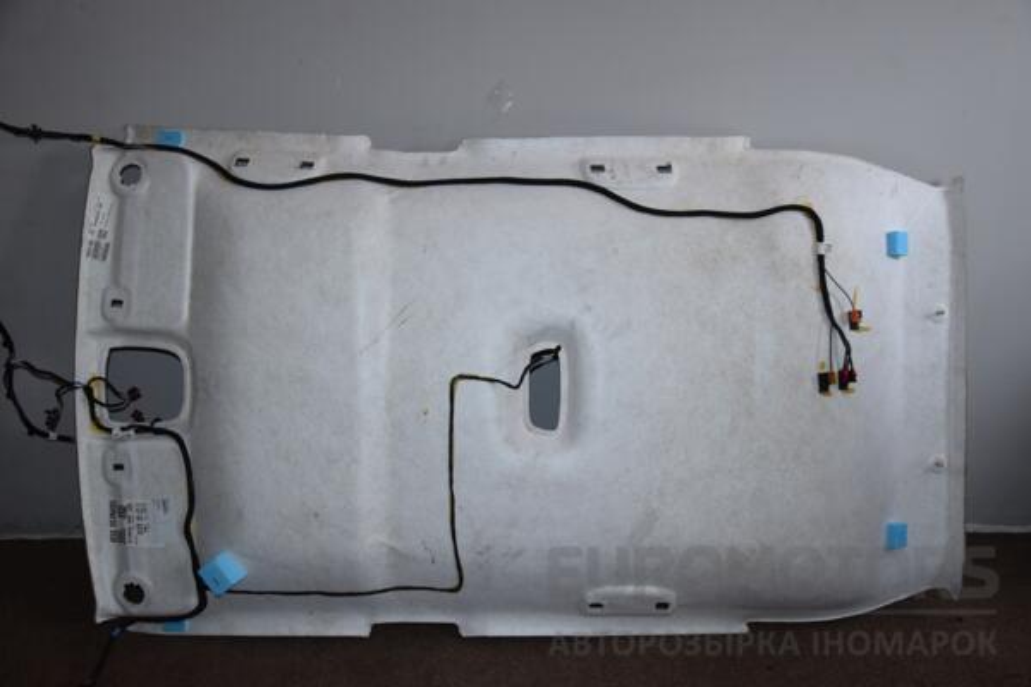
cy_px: 344
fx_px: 1074
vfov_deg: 35.5
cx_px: 516
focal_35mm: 38
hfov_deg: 51.3
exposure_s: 1/80
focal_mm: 25
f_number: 5
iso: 800
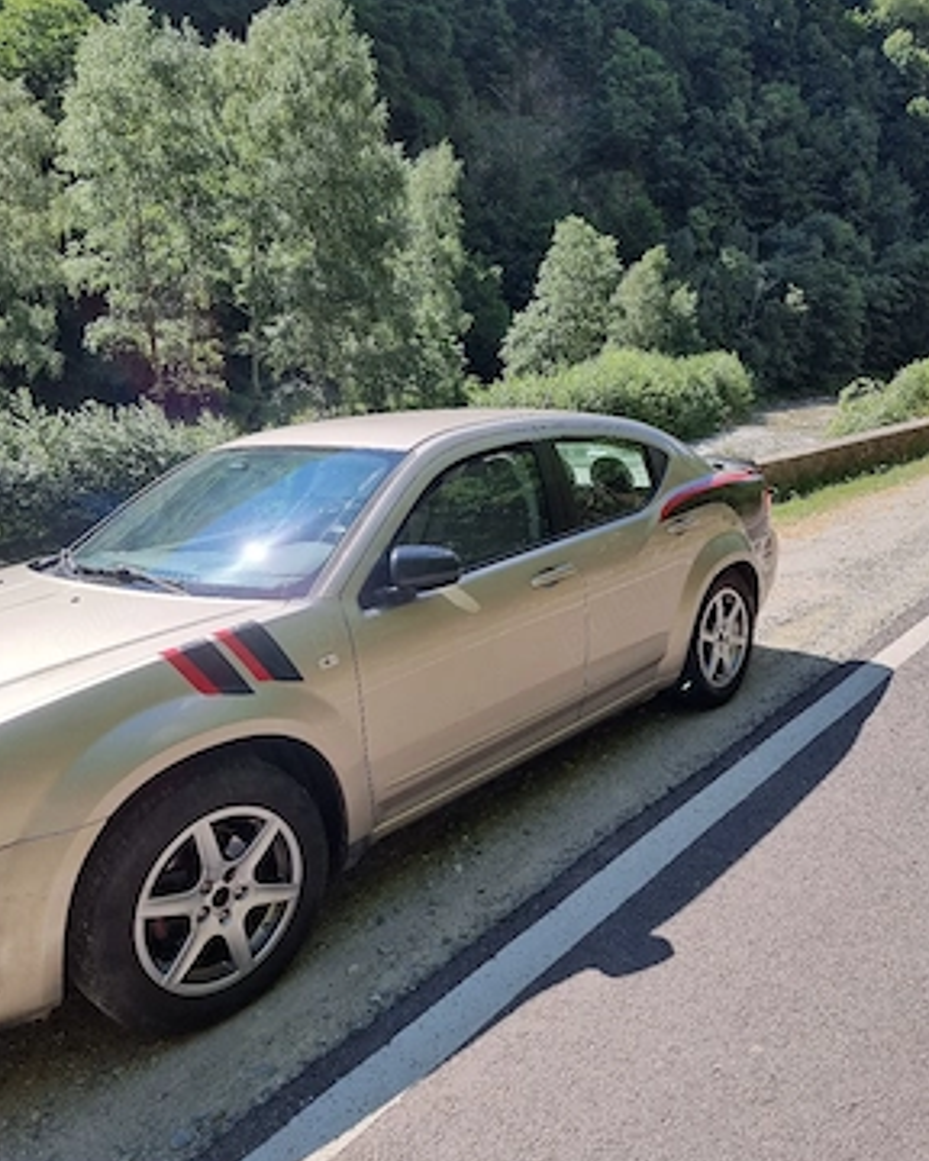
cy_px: 616
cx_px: 474
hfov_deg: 54.9
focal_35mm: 26
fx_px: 894
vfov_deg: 66.0
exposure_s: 1/625
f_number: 1.8
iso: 50
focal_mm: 6.7
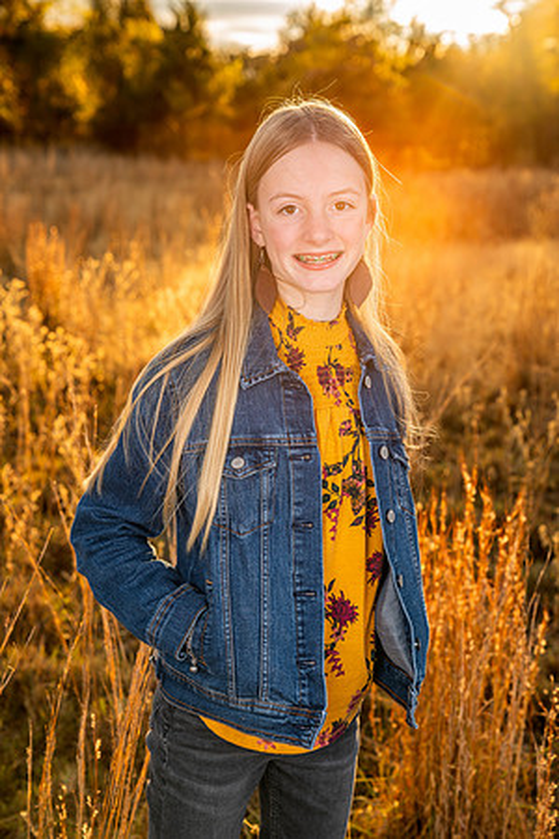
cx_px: 280
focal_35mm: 61
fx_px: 1421
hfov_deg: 22.3
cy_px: 420
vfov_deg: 32.9
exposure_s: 1/200
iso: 80
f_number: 5
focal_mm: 61
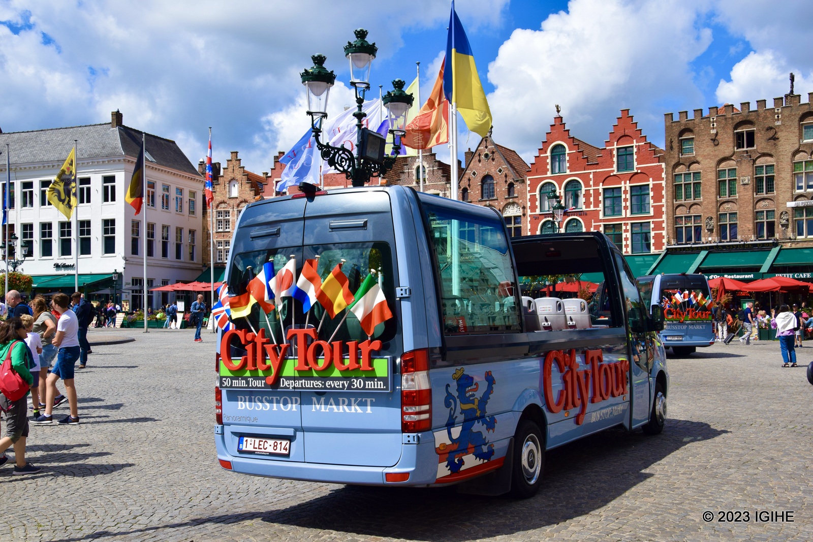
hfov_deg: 49.5
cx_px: 406
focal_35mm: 39
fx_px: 881
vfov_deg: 34.2
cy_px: 271
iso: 200
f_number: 10
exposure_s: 1/400
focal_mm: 26
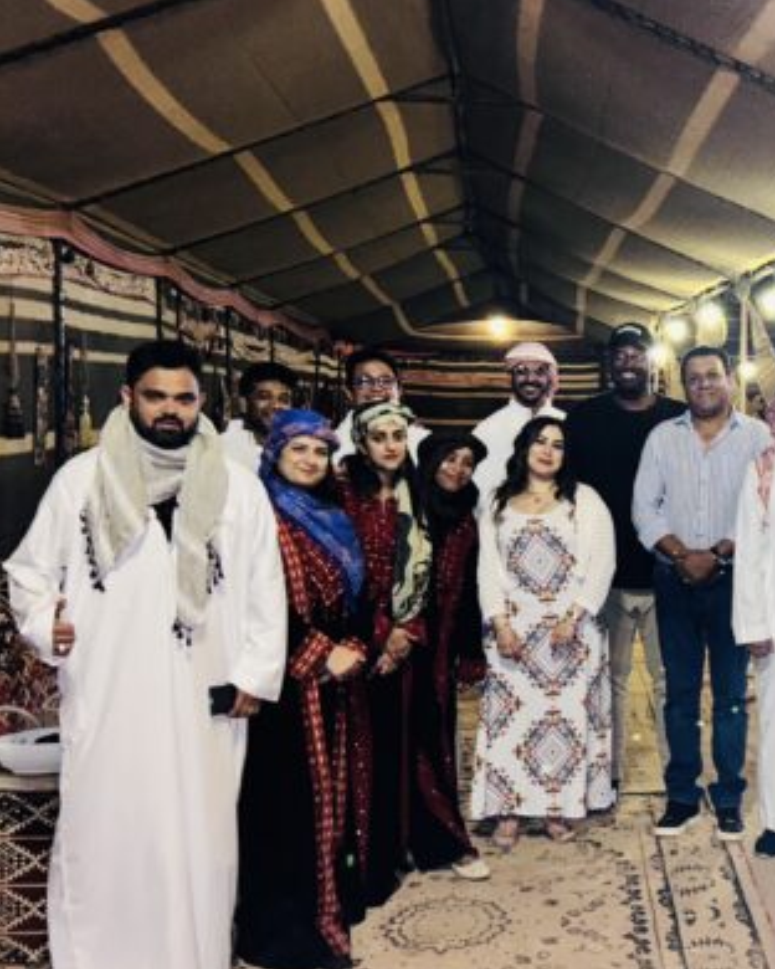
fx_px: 1434
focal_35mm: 50
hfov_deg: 28.9
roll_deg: -0.8
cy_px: 514
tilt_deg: -4.3
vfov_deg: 37.3
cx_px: 710
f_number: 1.5
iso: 250
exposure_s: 1/13
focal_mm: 5.7
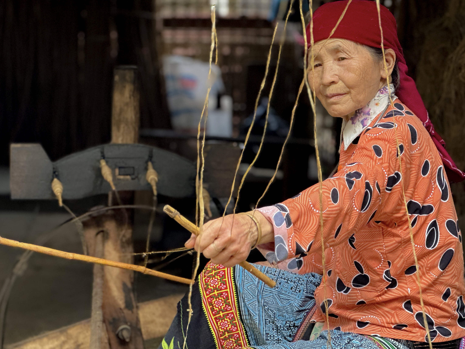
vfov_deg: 14.5
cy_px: 160
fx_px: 1370
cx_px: 241
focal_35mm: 102
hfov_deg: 19.3
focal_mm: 9
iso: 160
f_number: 2.8
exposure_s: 1/121
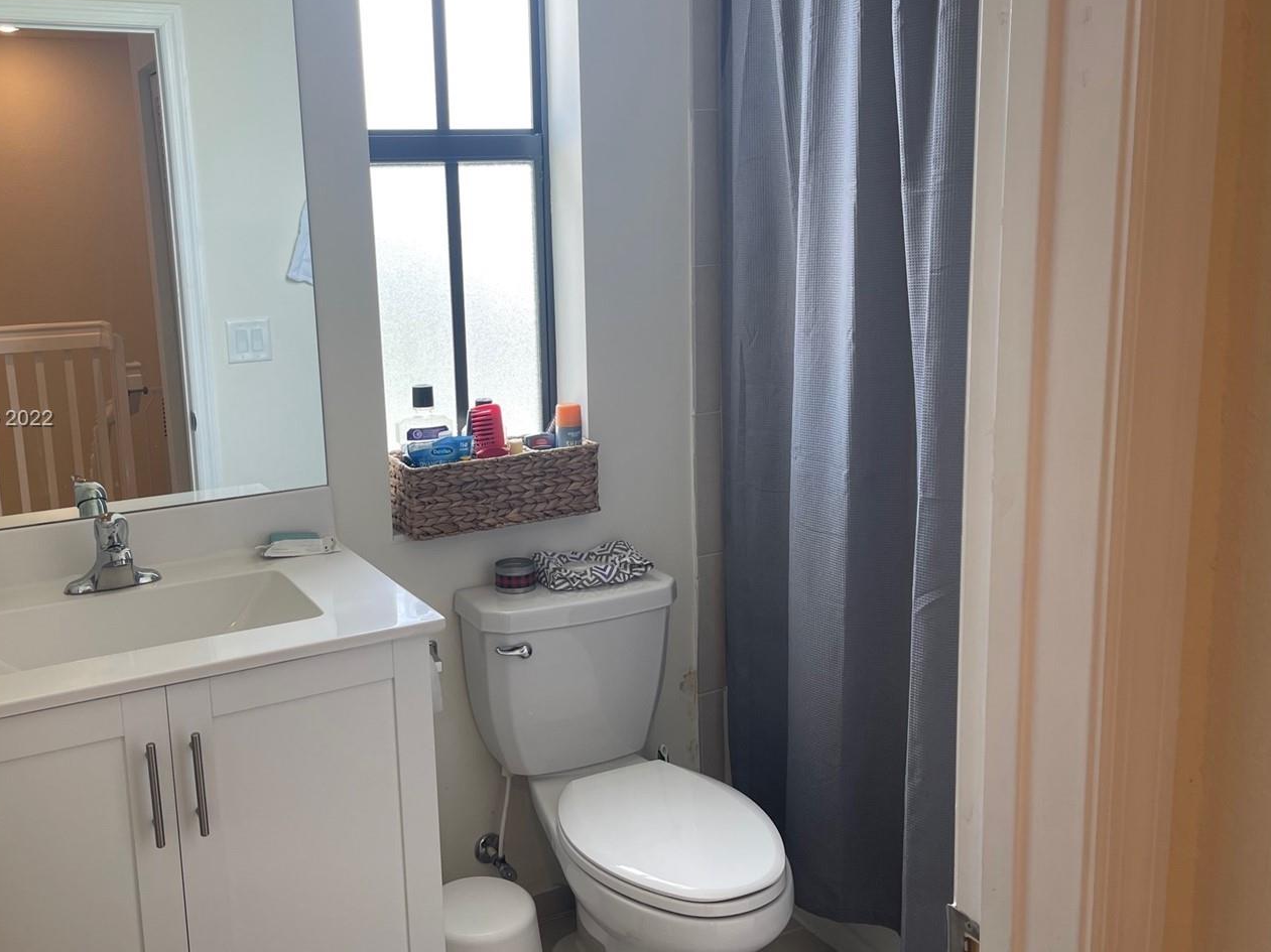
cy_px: 420
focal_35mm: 33
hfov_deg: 55.1
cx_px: 537
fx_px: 1211
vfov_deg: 42.9
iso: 40
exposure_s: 1/120
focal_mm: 5.1
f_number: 1.6
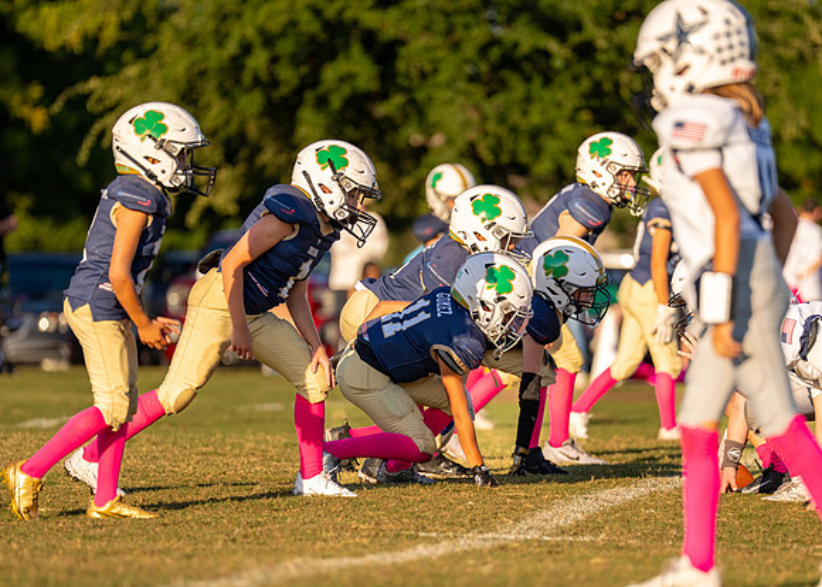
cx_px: 440
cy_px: 357
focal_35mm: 284
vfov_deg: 5.1
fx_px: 6623
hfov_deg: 7.1
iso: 320
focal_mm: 200
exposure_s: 1/5000
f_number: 2.8
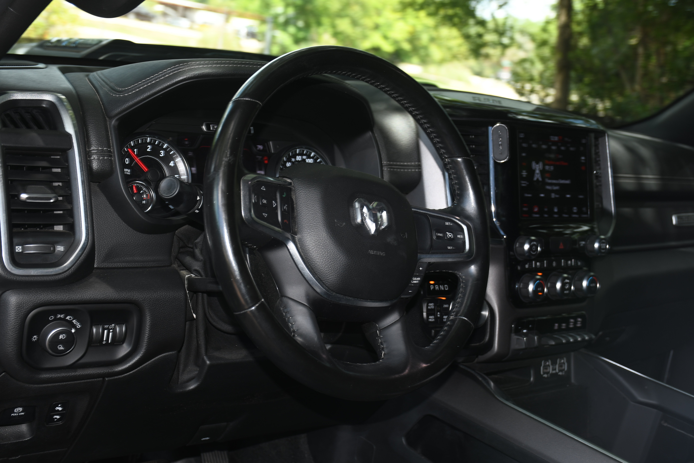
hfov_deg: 41.1
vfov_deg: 28.1
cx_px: 347
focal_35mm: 48
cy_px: 232
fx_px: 925
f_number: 4
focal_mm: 32
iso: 100
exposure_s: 1/60
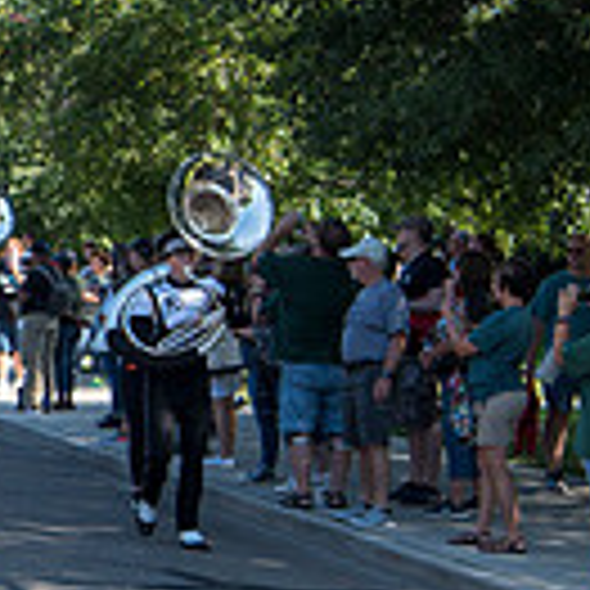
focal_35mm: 151
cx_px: -491
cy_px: 277
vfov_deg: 11.6
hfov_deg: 10.8
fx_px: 2912
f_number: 5.6
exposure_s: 1/500
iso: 200
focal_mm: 40
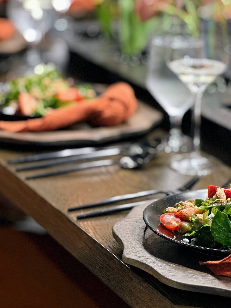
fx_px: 1174
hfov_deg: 11.2
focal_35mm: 132
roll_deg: -1.6
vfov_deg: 14.9
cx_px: 190
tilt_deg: -15.9
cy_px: 143
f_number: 2.8
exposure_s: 1/40
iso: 250
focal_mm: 9
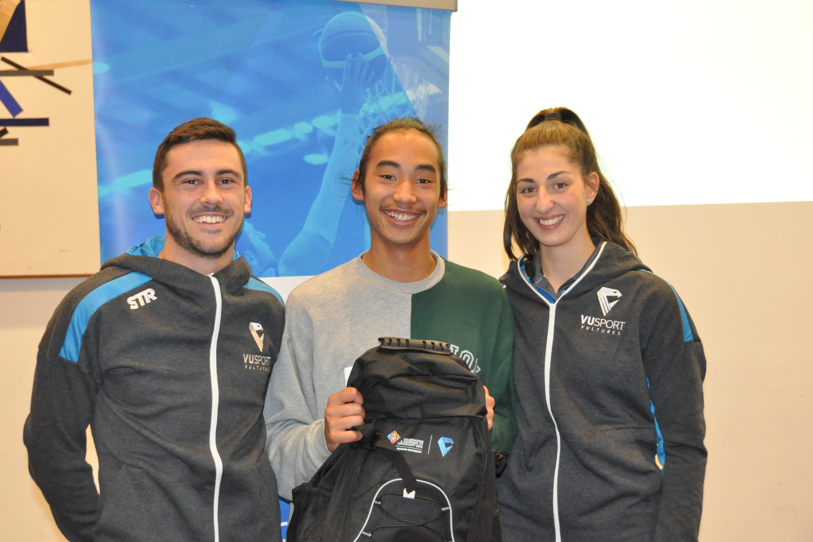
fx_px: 1242
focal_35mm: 55
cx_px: 401
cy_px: 269
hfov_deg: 36.2
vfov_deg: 24.6
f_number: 5.6
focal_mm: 36
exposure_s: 1/60
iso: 3200
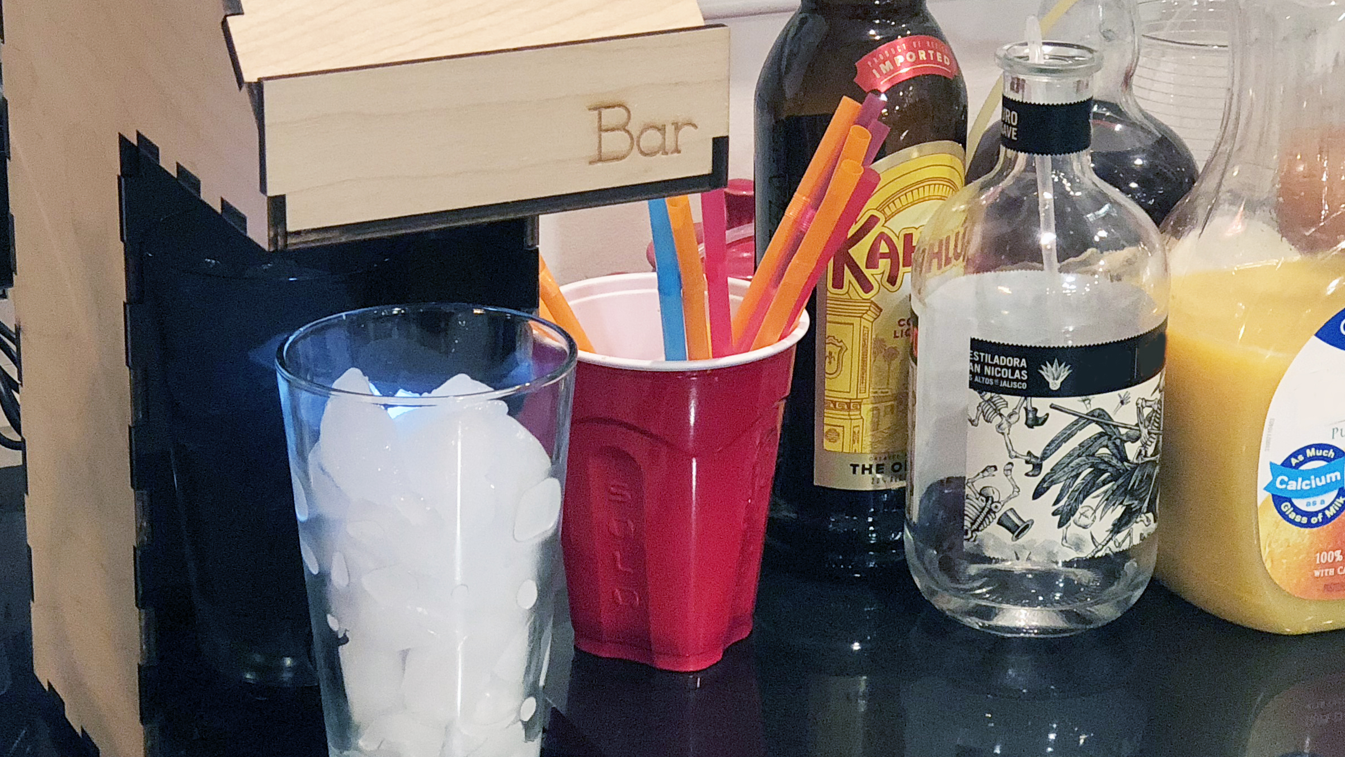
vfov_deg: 12.7
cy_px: 313
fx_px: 3389
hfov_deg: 22.5
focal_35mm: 95
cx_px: 661
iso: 125
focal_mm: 6
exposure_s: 1/30
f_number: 2.4
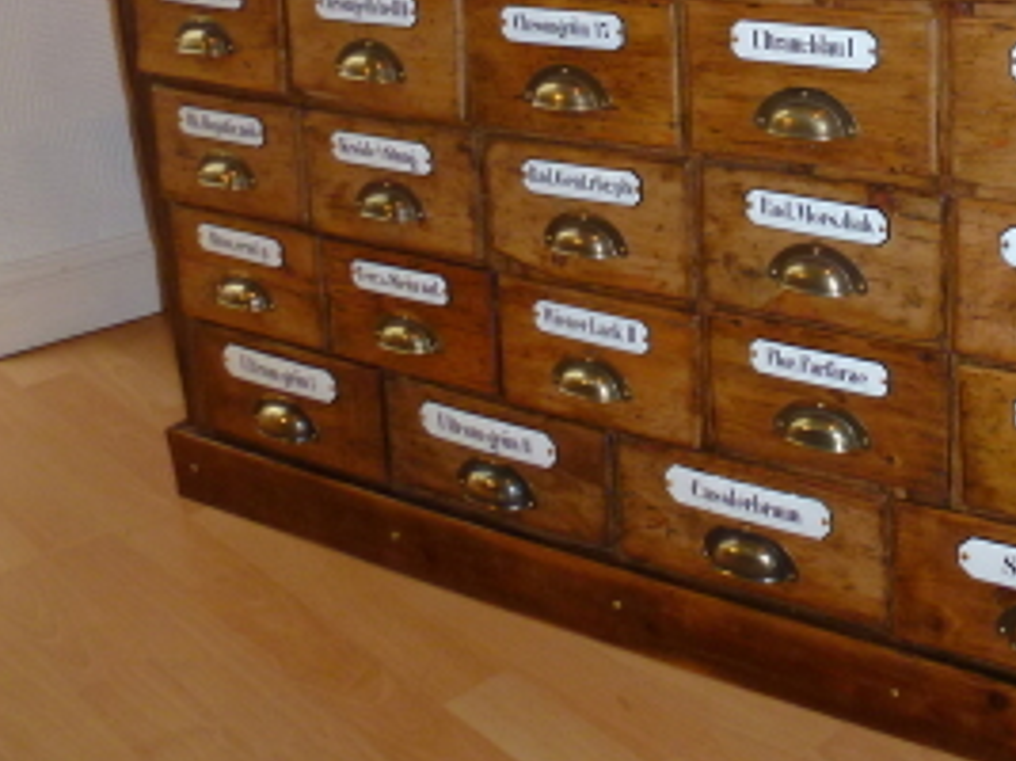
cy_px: 148
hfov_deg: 38.8
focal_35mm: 46
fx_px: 1350
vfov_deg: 30.7
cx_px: 887
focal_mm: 4.3
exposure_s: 1/60
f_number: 3.3
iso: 200
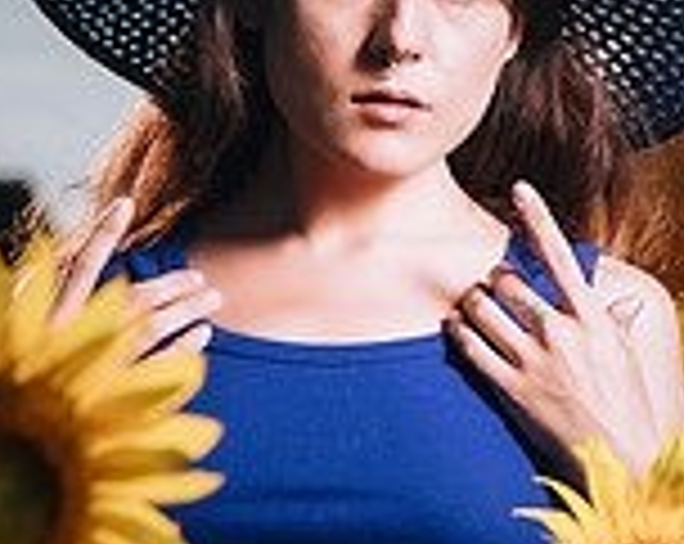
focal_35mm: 253
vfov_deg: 6.1
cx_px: 769
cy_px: 168
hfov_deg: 7.6
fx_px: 5112
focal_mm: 70
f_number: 5
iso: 64
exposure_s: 1/250
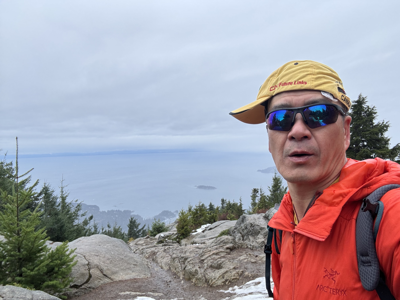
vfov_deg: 58.9
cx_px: 200
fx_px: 266
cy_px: 150
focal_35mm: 23
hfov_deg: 73.9
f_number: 1.9
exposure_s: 1/121
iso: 20
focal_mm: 2.69
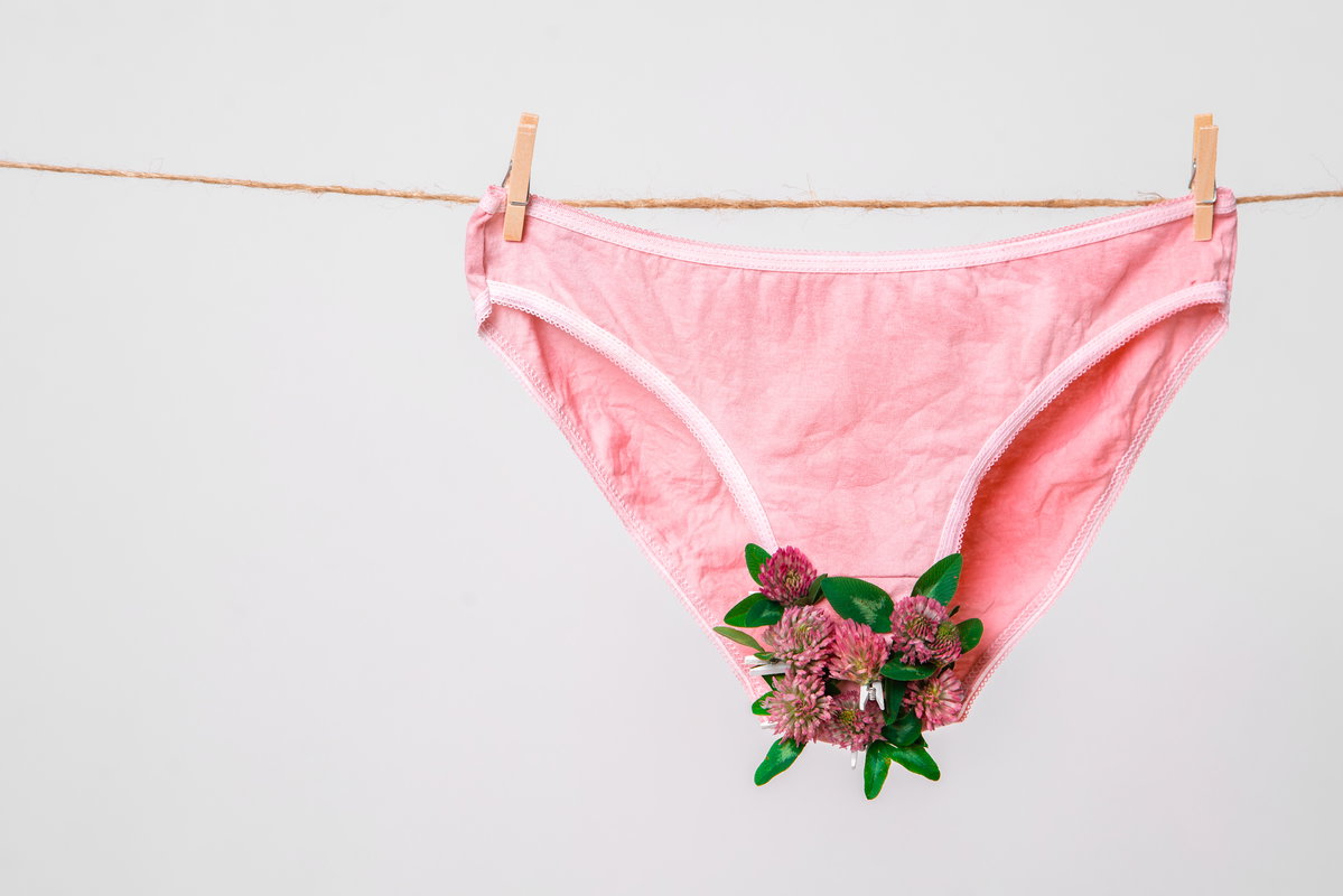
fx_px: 2463
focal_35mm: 66
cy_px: 448
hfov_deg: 30.5
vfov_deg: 20.6
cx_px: 672
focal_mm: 66
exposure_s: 1/125
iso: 100
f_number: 7.1
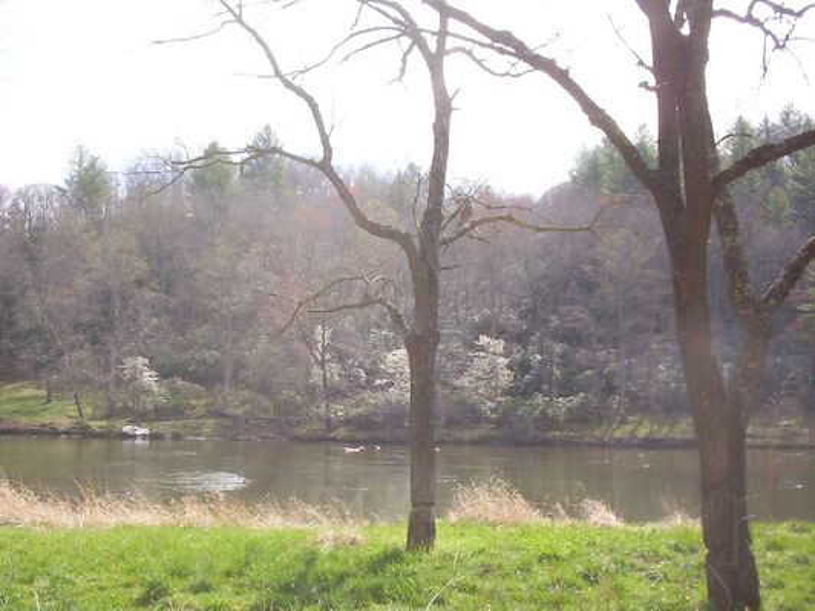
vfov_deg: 36.8
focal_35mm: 39
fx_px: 918
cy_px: 306
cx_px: 408
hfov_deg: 47.9
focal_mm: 6
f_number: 4.5
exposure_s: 1/413
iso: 100
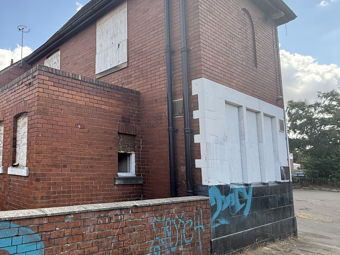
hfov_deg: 60.0
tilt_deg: +6.9
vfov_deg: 53.0
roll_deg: -1.5
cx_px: 52
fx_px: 255
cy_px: 135
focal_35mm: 26
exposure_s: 1/445
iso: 64
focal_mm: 2.22
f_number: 2.2
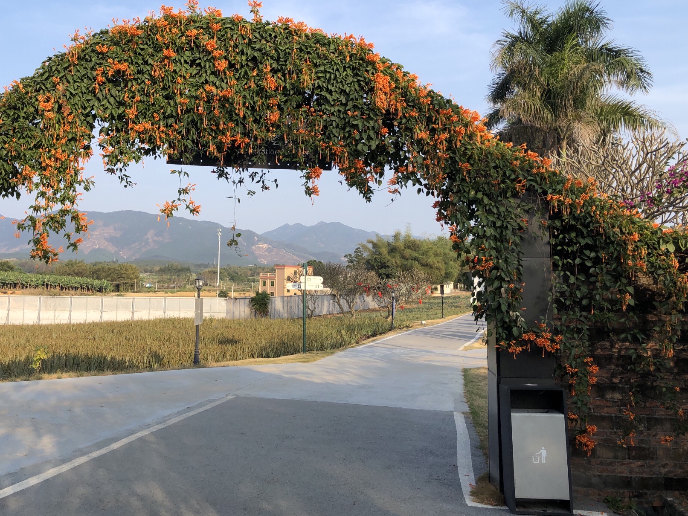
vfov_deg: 40.5
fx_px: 696
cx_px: 281
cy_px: 208
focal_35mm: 35
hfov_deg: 52.3
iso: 20
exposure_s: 1/1000
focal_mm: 3.99
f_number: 1.8
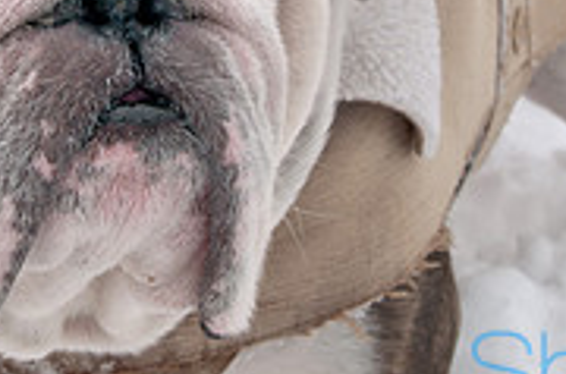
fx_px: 2048
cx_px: 60
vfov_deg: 10.3
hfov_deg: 15.6
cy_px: -74
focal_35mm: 131
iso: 100
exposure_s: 1/320
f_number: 9
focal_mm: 27
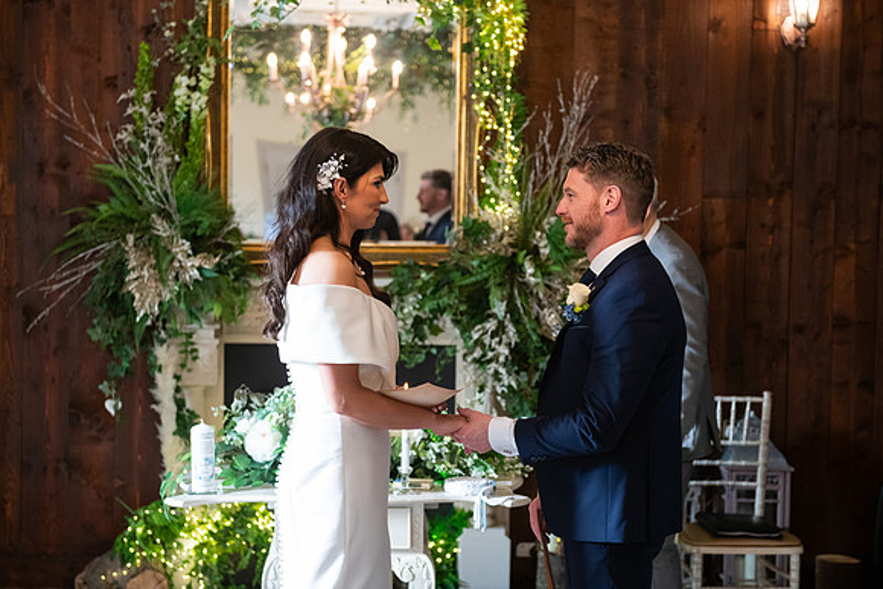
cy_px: 294
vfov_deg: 19.5
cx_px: 442
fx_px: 1717
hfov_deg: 28.8
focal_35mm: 70
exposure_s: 1/160
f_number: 3.5
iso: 1250
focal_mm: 70
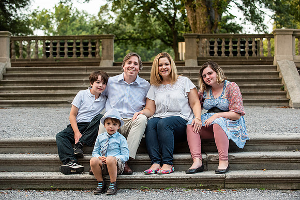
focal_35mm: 87
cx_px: 152
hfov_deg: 23.2
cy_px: 101
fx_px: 729
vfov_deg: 15.6
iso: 1000
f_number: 4.5
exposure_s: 1/125
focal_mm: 86
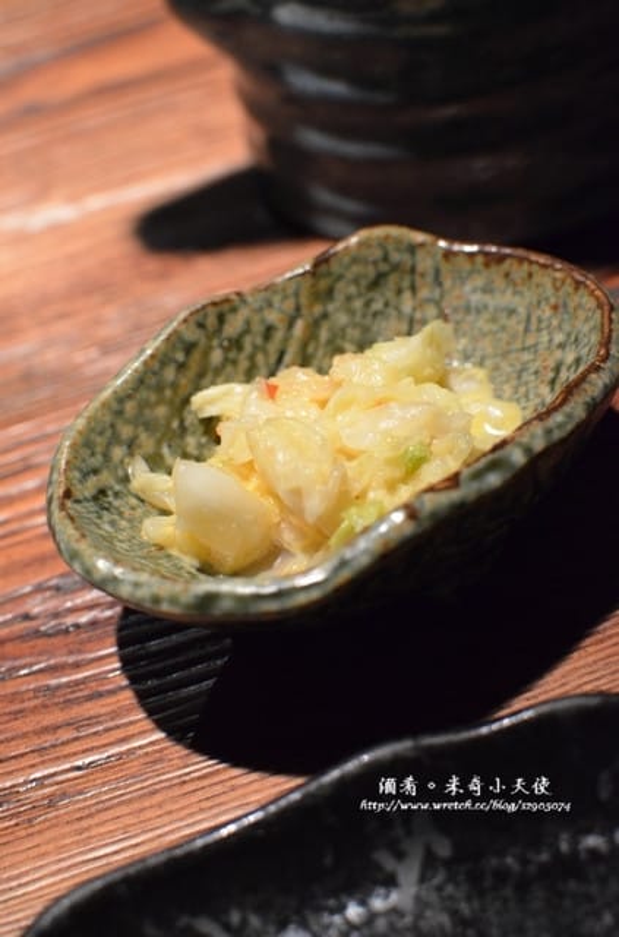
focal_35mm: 52
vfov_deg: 37.9
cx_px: 310
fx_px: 1362
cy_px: 468
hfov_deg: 25.6
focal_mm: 35
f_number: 4.5
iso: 2500
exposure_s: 1/125
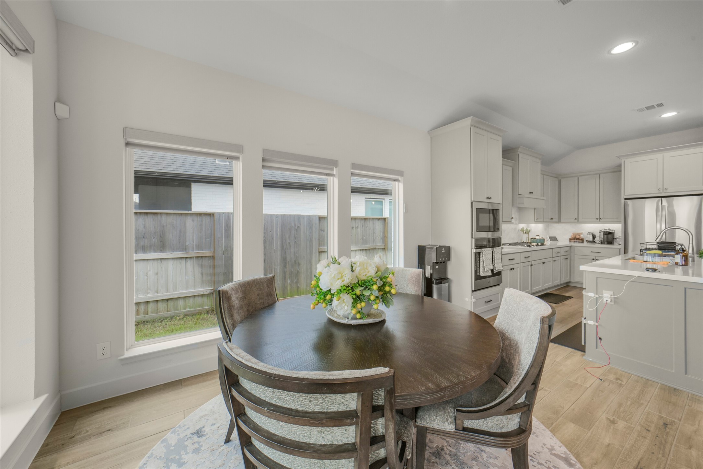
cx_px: 352
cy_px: 234
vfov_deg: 81.2
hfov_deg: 104.2
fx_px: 273
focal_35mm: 14
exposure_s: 1/60
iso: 500
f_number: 11
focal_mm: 14
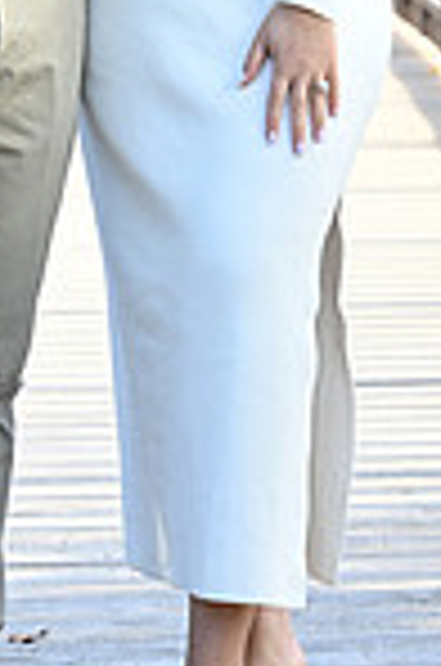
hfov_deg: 4.1
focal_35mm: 334
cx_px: 146
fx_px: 6166
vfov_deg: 6.1
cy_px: -198
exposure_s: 1/160
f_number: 5
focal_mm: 85
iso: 320
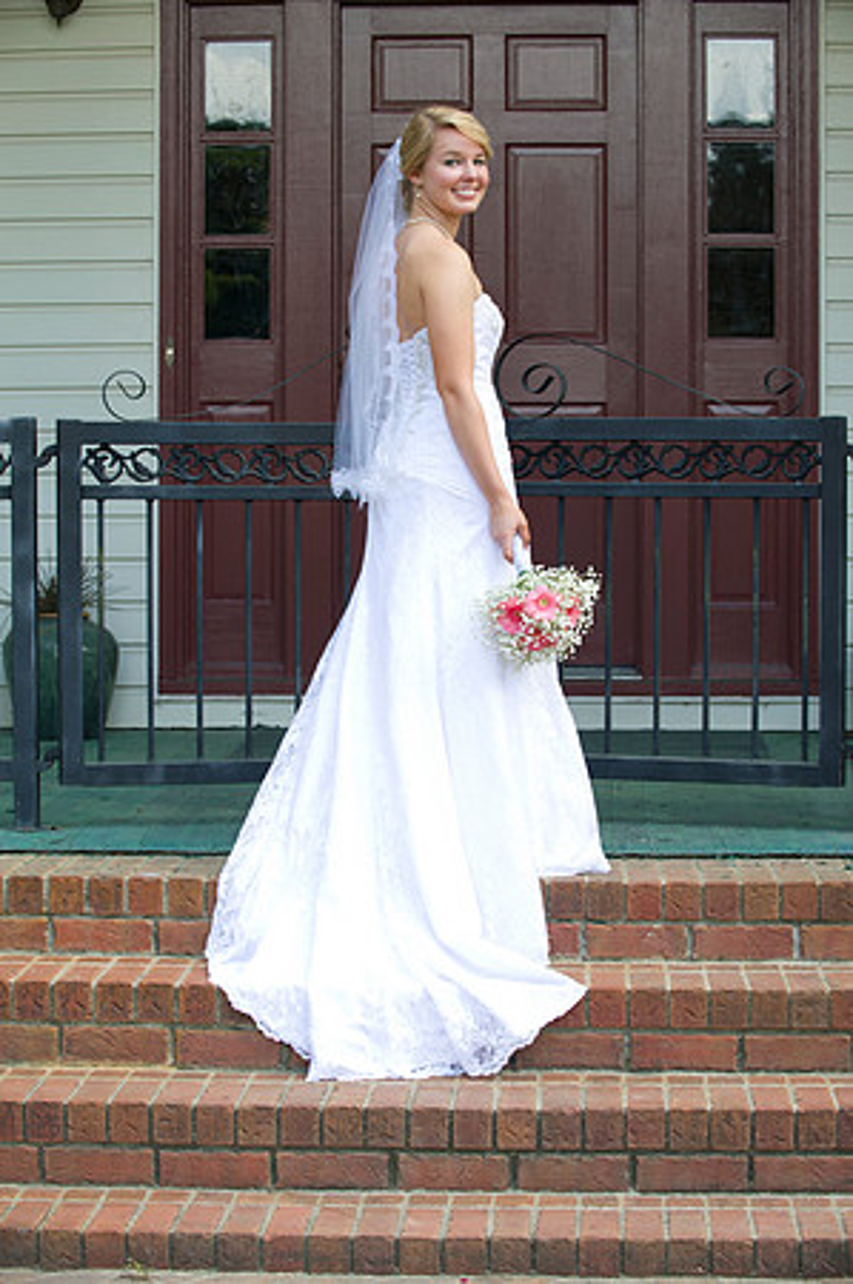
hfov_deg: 17.0
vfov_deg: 25.4
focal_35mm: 80
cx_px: 426
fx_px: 2850
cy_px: 642
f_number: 5.6
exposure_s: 1/80
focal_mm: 80
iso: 250
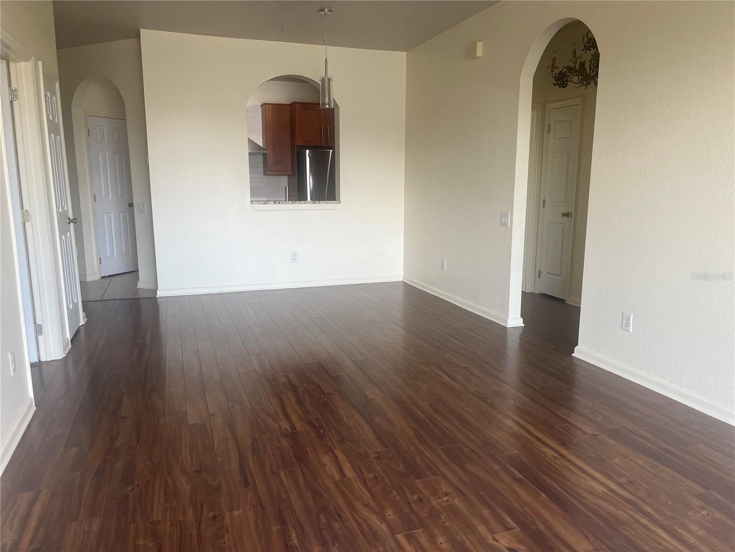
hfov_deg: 67.3
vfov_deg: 53.1
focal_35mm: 26
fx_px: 552
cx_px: 368
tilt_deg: -10.2
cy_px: 276
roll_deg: +0.6
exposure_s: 1/122
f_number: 1.6
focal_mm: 5.1
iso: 100
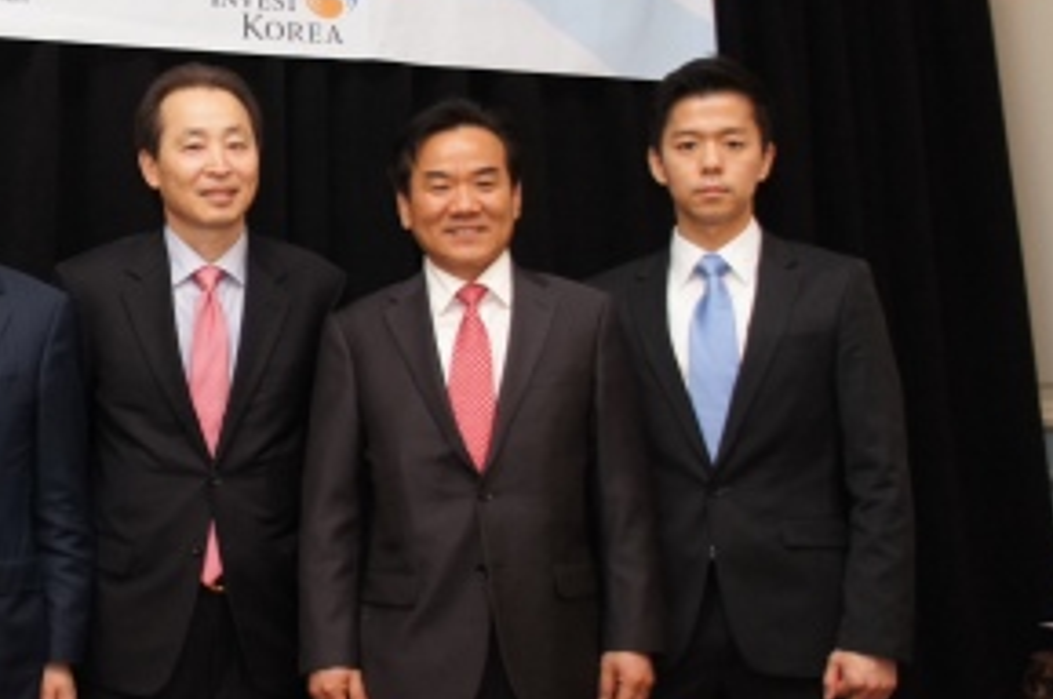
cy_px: 213
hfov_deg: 29.0
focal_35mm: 64
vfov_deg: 21.0
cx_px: -44
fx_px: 1874
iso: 800
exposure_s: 1/60
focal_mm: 19
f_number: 3.5
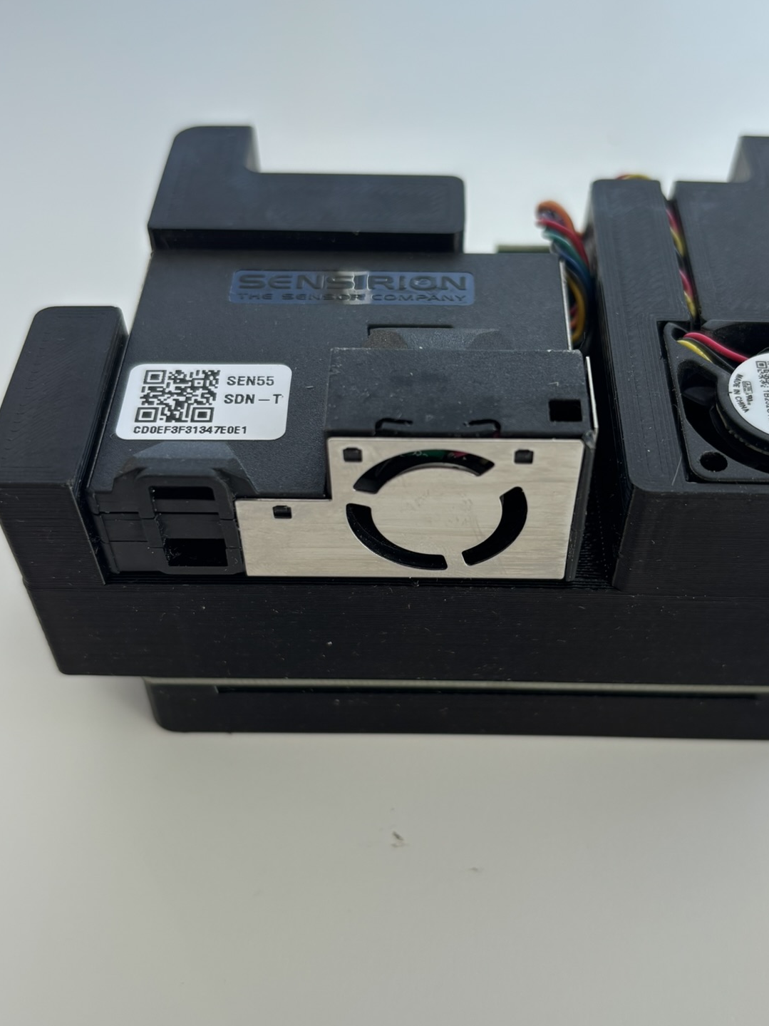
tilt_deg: -49.0
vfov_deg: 50.1
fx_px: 1096
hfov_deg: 38.6
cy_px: 529
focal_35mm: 37
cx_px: 442
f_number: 1.6
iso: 50
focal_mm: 5.96
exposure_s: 1/887
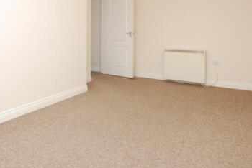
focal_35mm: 28
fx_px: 196
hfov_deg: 65.3
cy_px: 29
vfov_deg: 43.8
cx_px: 113
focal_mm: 10
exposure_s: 1/60
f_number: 4
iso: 100
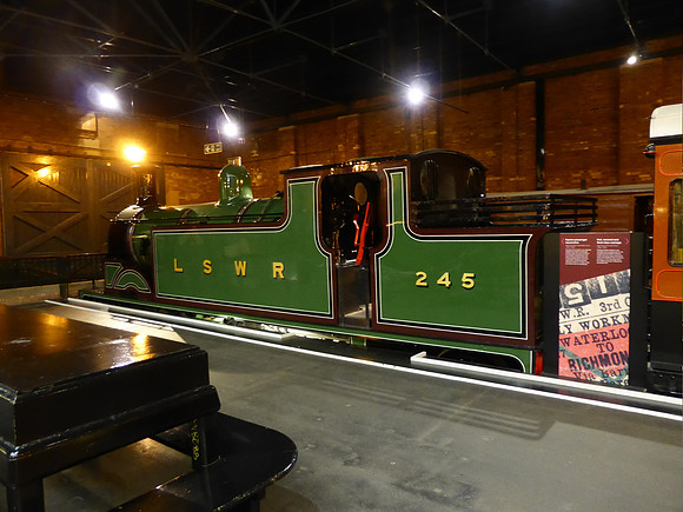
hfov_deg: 69.4
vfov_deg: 54.9
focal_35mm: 25
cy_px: 256
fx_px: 493
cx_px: 342
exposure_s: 1/5
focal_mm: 4.3
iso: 800
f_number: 3.3
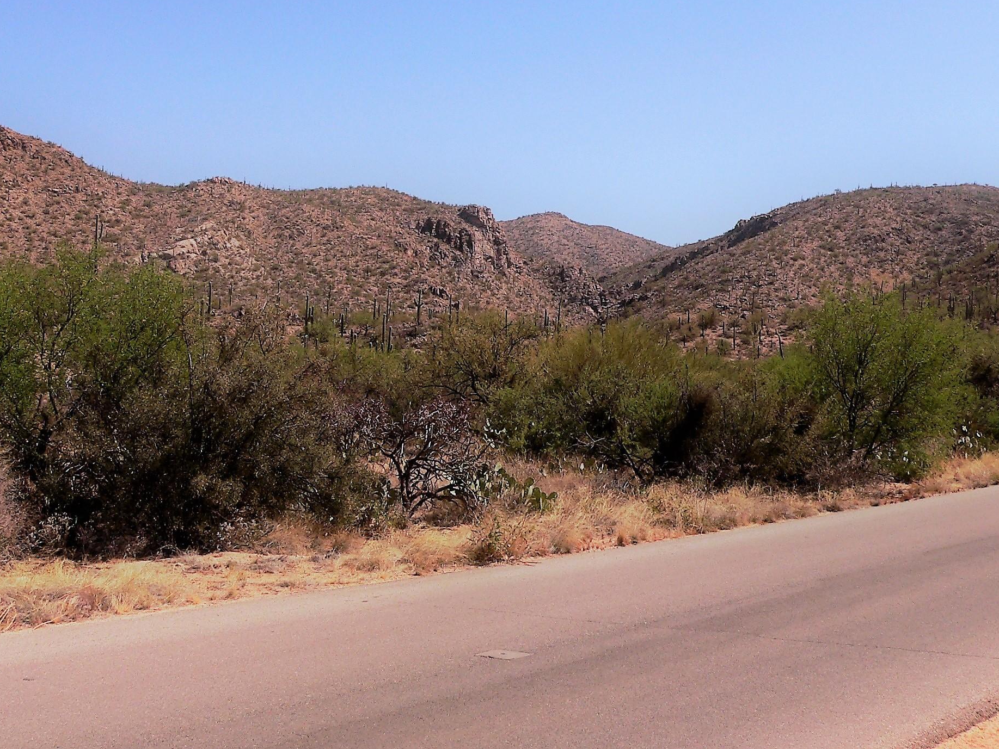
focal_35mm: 53
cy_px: 343
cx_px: 542
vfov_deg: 27.5
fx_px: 1530
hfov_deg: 36.1
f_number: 5.2
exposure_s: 1/500
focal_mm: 6.3
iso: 80
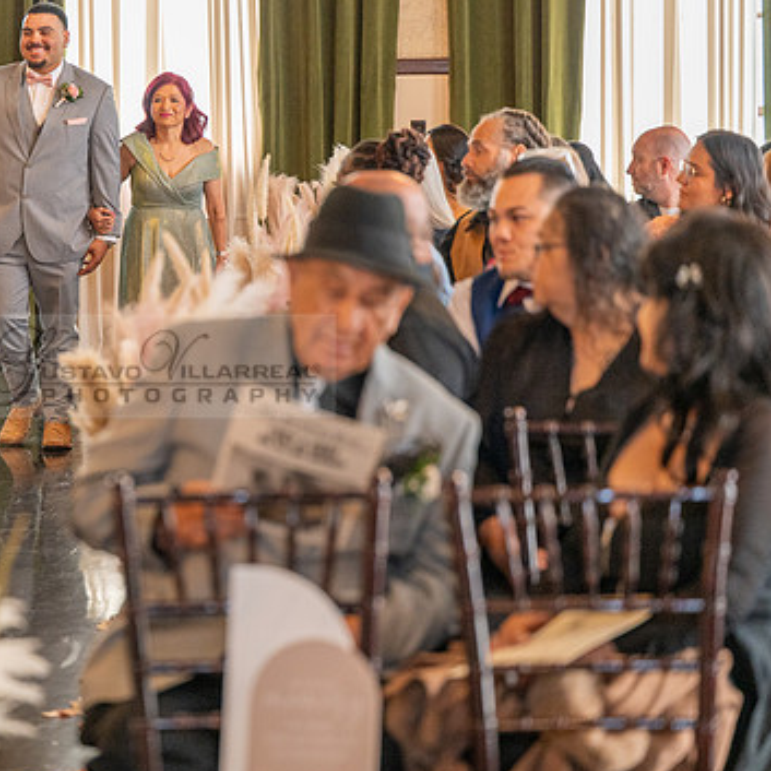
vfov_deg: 14.5
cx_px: 151
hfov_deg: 14.4
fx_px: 3024
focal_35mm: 120
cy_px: 366
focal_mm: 86
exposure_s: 1/200
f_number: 2.8
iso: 1600
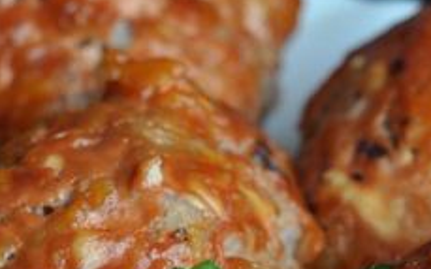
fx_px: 2666
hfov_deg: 9.2
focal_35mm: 227
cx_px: 126
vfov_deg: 5.7
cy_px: 384
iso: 400
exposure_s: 1/80
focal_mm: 50
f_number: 4.5
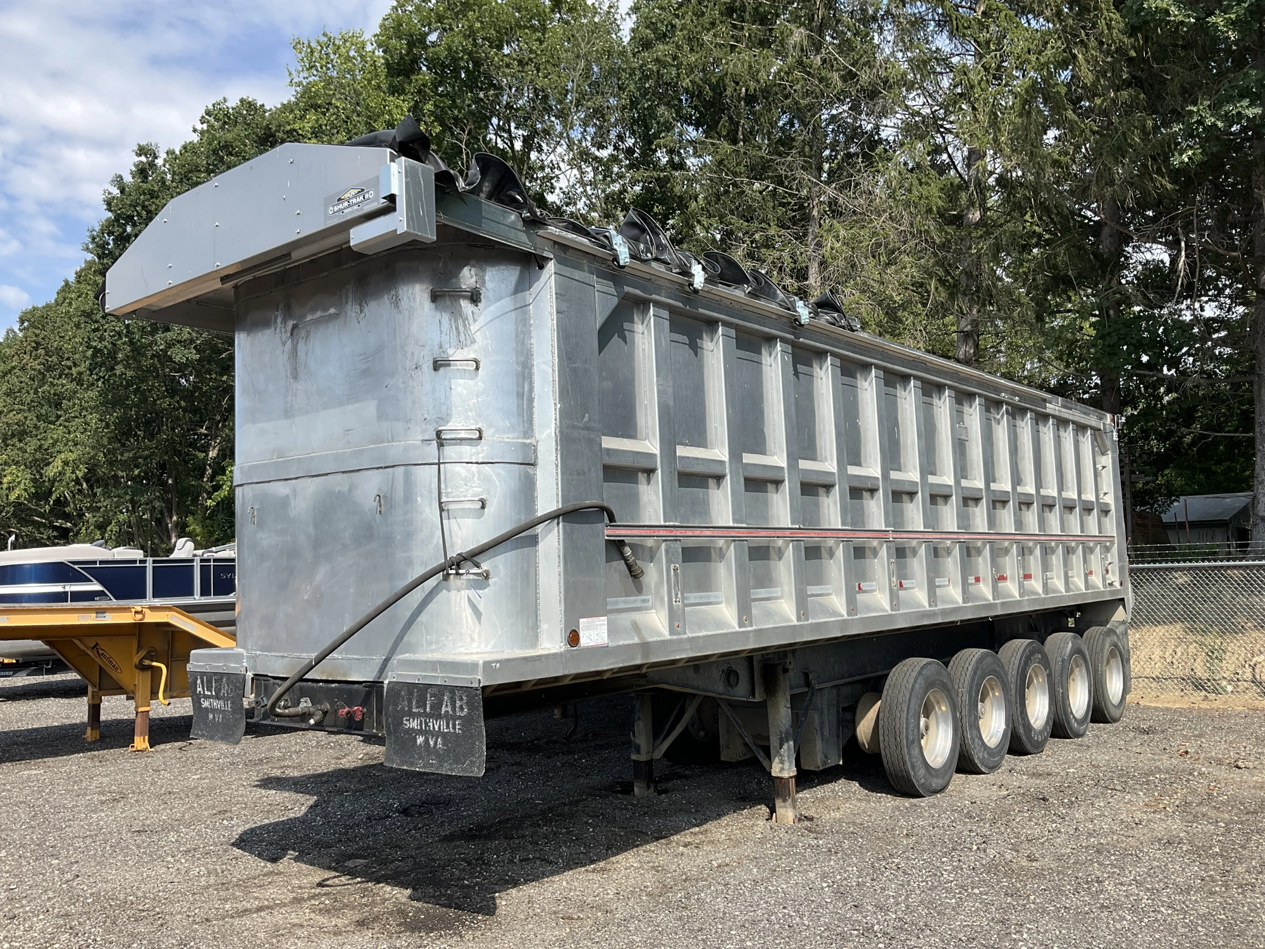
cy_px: 474
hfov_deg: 61.7
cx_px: 632
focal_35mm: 29
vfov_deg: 48.2
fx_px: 1060
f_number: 1.8
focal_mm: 3
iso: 25
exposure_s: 1/1250
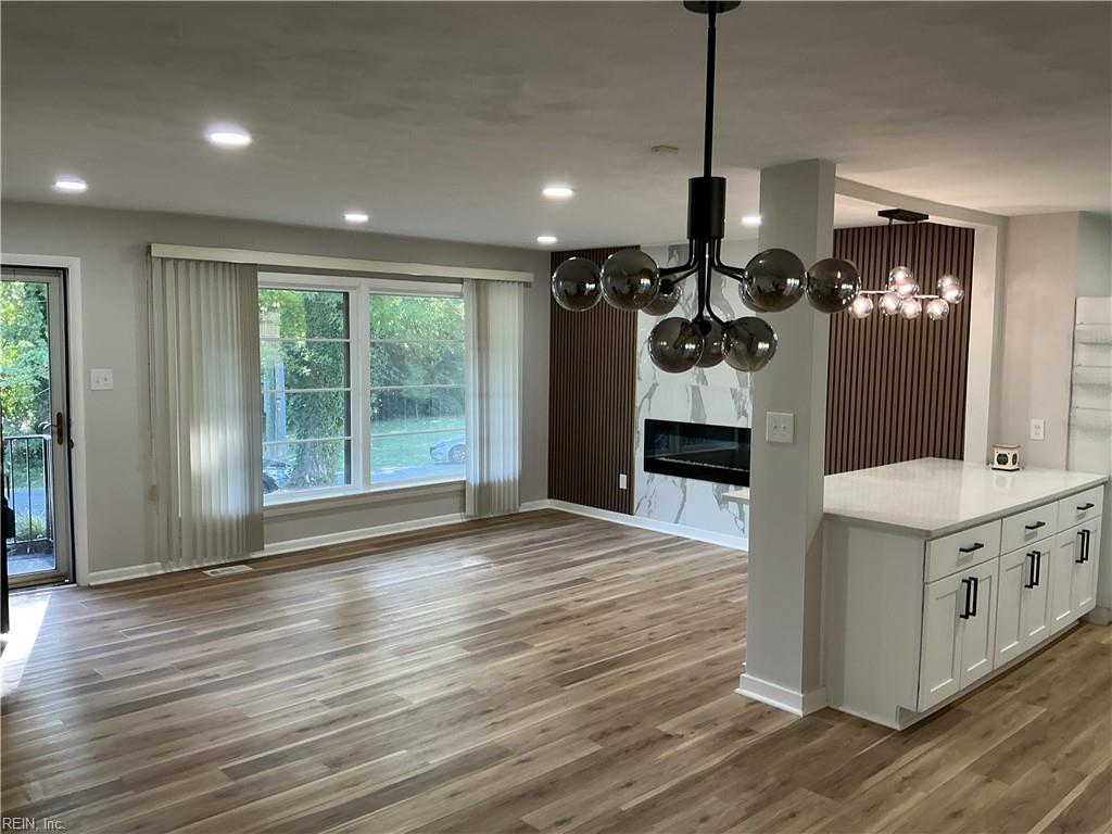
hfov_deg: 61.7
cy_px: 417
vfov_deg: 48.2
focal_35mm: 29
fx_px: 932
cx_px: 556
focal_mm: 3
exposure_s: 1/60
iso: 64
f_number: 1.8
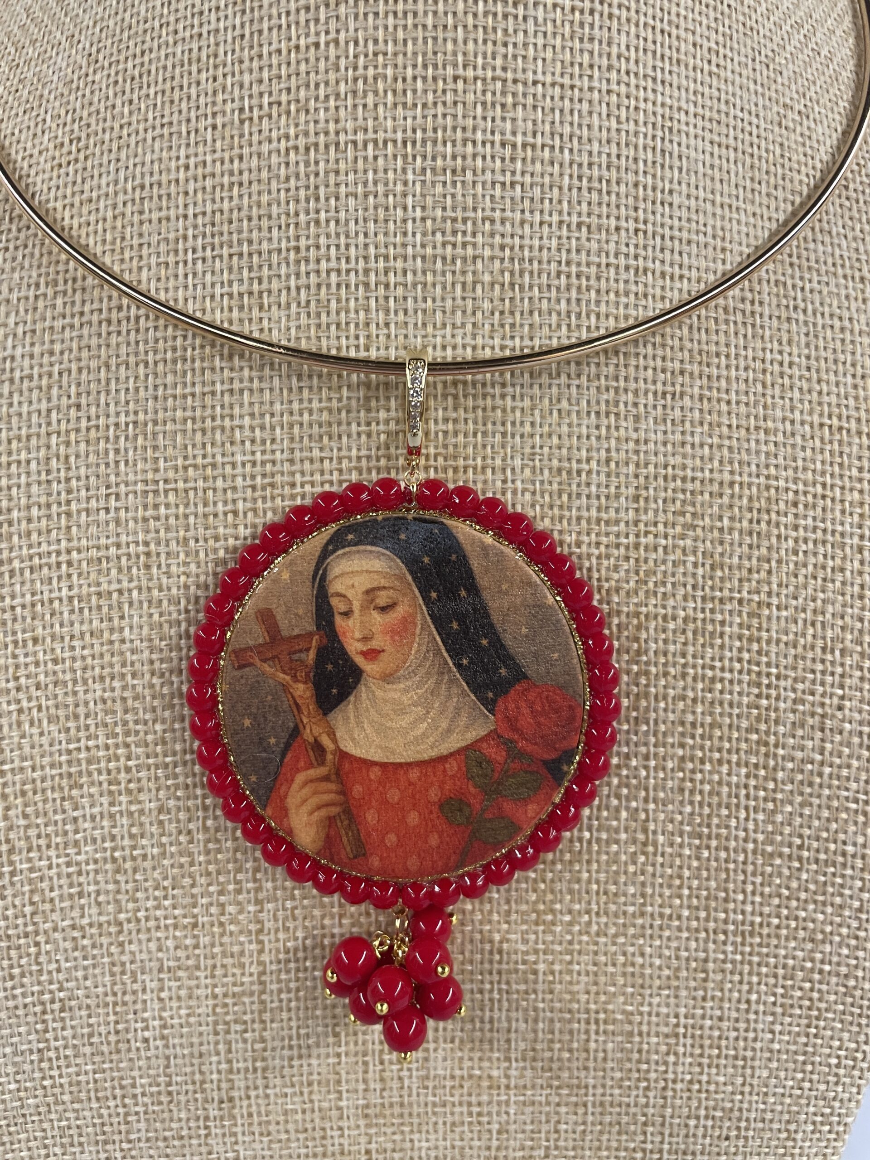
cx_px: 435
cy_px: 580
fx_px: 871
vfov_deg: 67.3
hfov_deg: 53.1
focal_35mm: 26
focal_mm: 4.2
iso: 125
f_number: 1.6
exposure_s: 1/50
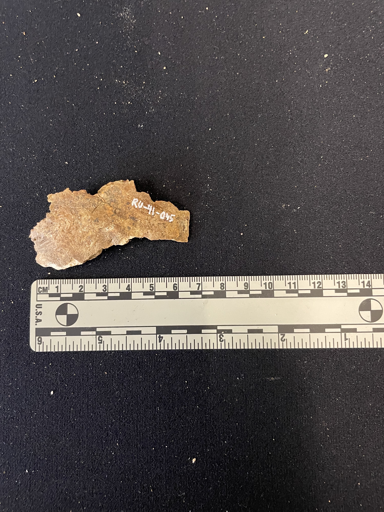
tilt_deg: -84.8
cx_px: 192
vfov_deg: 67.3
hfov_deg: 53.1
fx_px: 385
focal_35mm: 26
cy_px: 256
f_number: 1.6
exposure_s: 1/36
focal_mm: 4.2
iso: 640
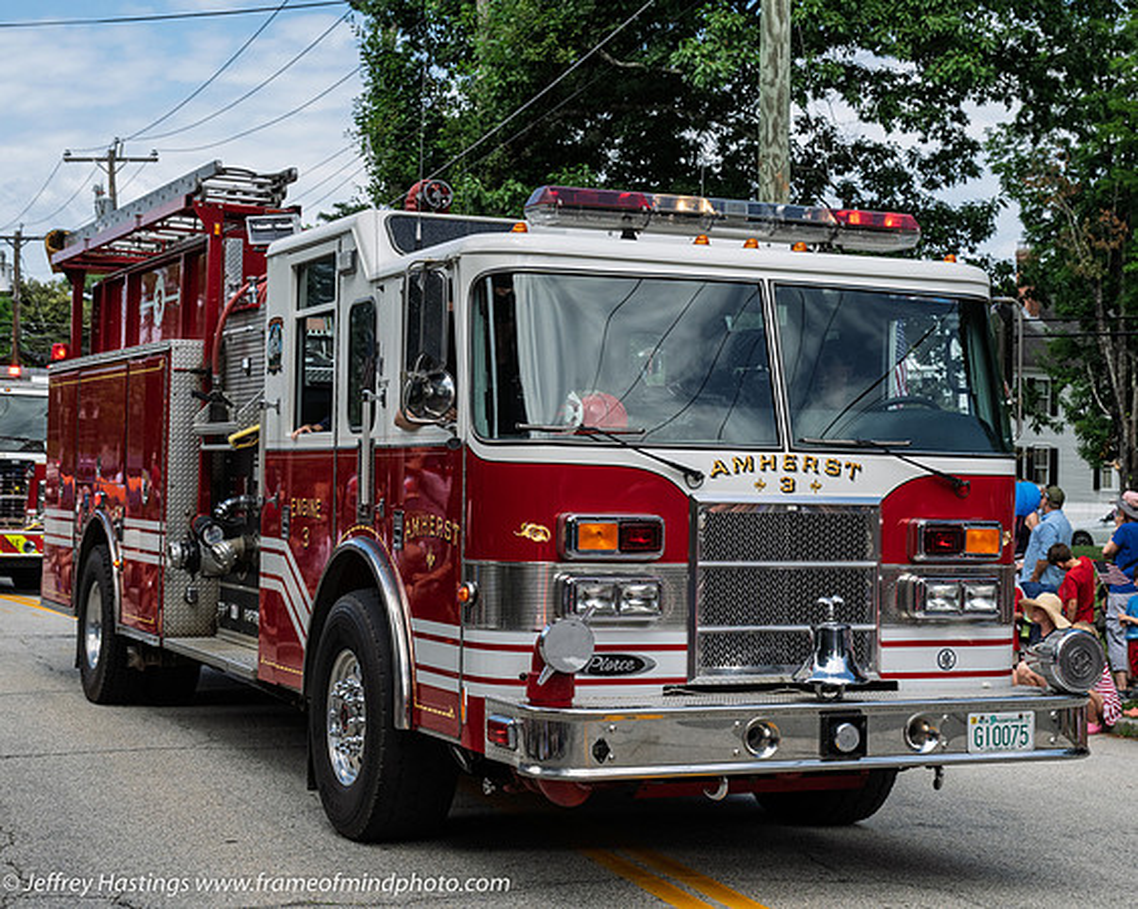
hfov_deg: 29.9
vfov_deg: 24.1
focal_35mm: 63
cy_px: 442
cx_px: 631
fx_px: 2132
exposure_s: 1/1250
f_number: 6.3
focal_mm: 48
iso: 500
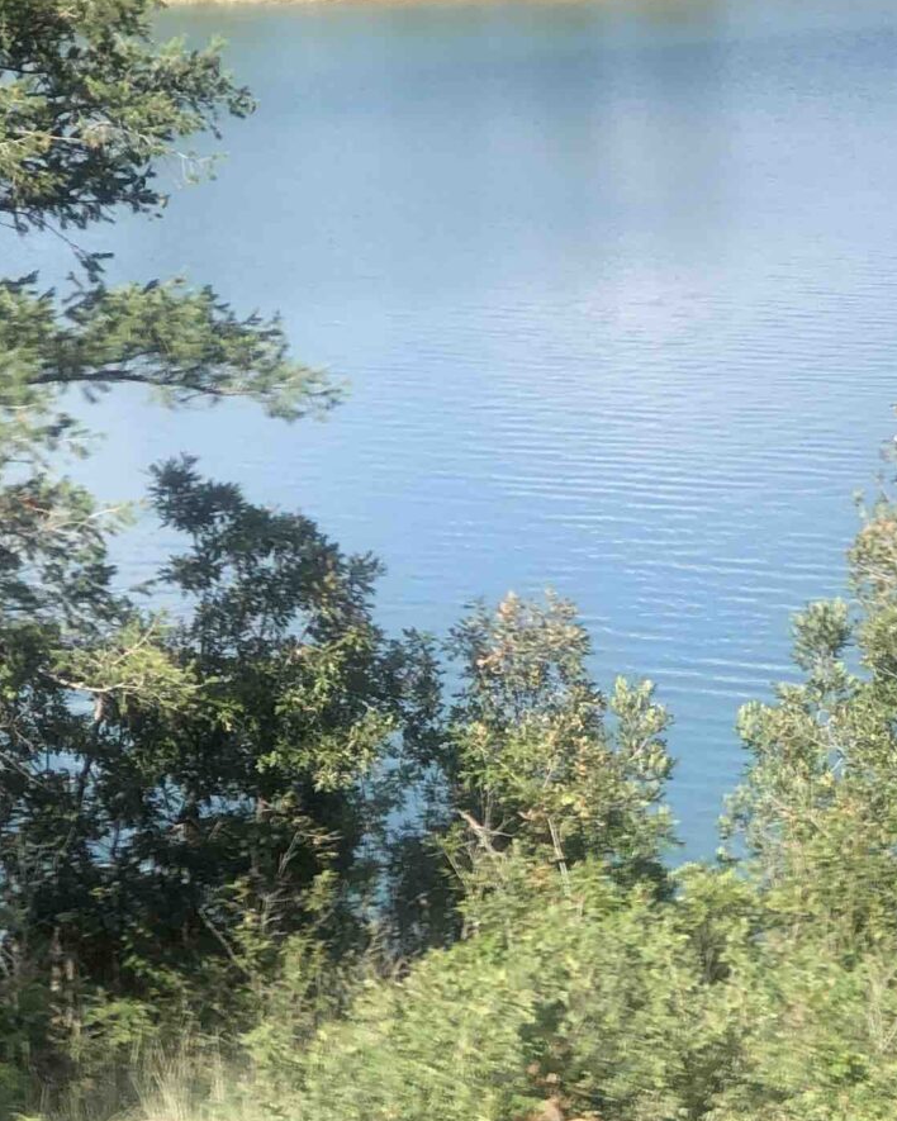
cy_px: 442
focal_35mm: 161
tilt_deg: -8.2
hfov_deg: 9.5
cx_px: 1112
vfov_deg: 12.0
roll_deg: +0.3
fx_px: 5343
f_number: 2.8
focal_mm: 6.6
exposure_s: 1/495
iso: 20
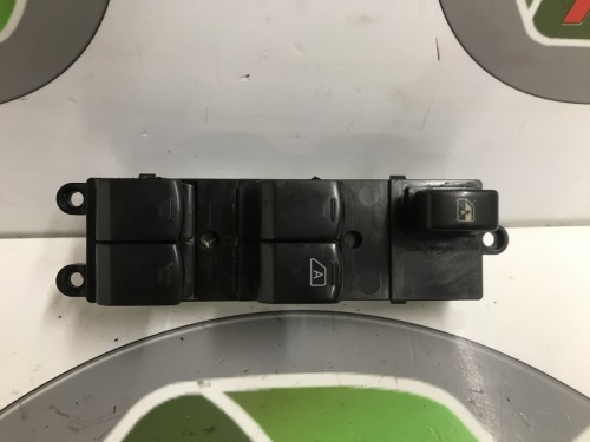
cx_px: 295
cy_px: 221
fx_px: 477
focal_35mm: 28
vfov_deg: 49.7
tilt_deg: -46.5
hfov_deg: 63.4
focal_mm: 3.99
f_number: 1.8
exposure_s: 1/17
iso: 40
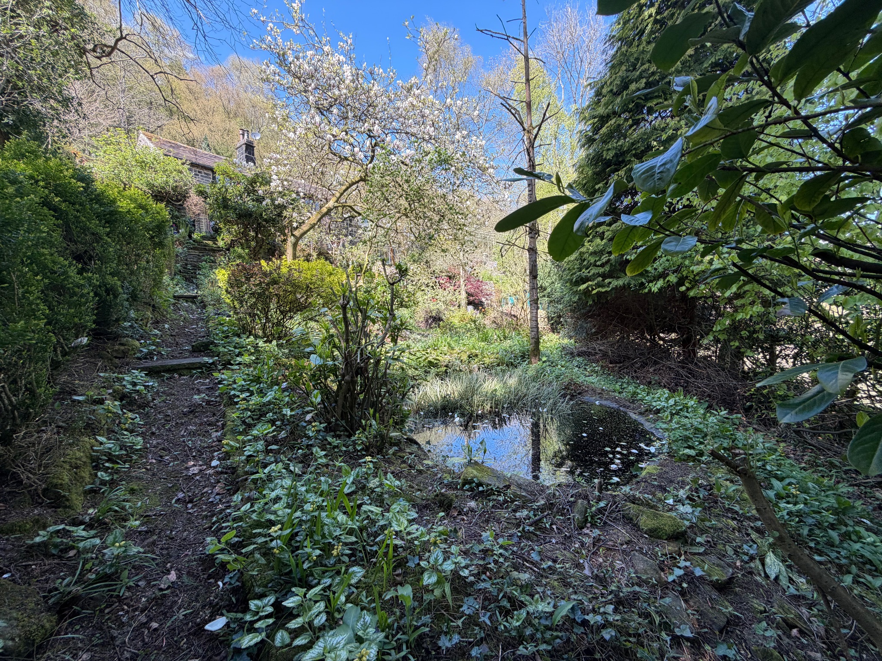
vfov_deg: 85.7
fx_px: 357
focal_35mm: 14
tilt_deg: -3.6
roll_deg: +1.6
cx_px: 441
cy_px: 330
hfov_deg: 102.1
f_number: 2.2
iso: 40
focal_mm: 2.22
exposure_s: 1/152
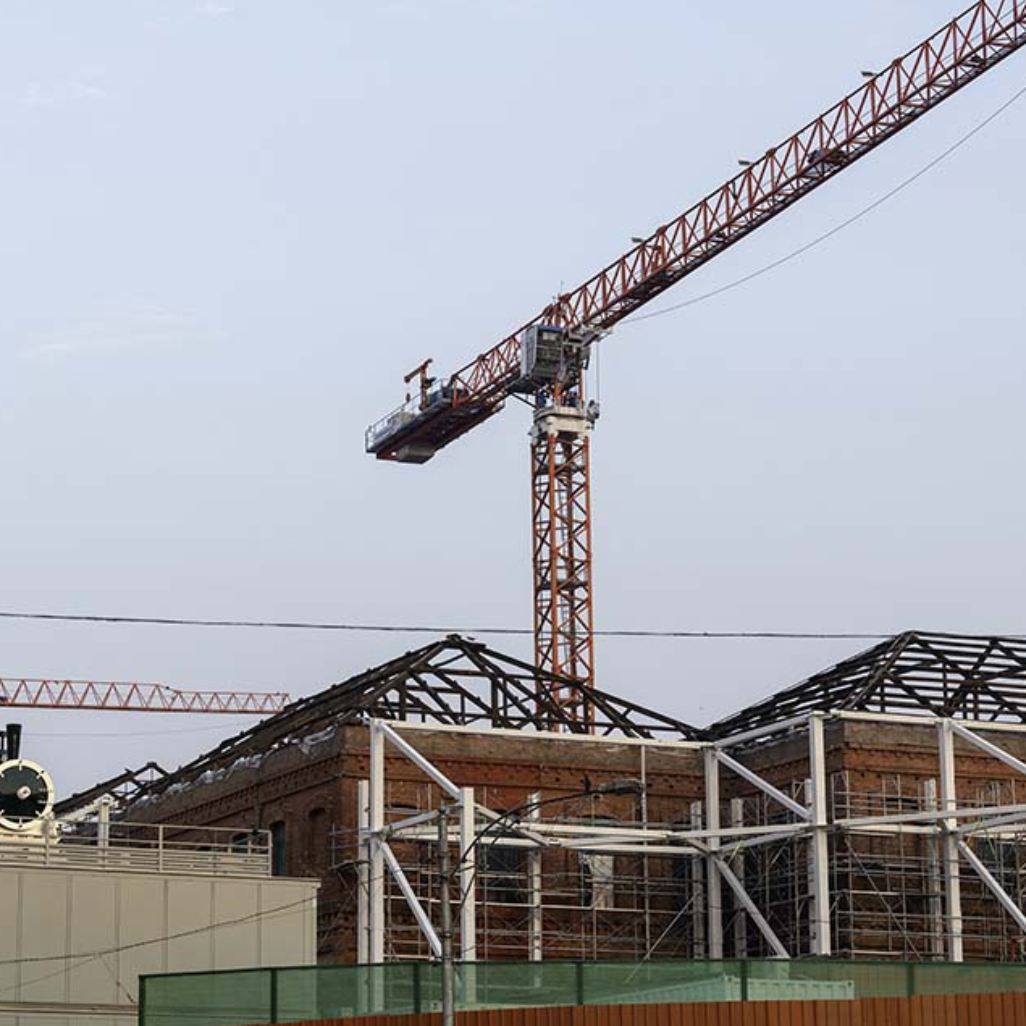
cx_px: 402
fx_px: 3018
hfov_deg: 19.3
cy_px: 512
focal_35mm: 90
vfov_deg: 19.3
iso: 180
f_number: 5.6
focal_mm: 70
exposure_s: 1/250
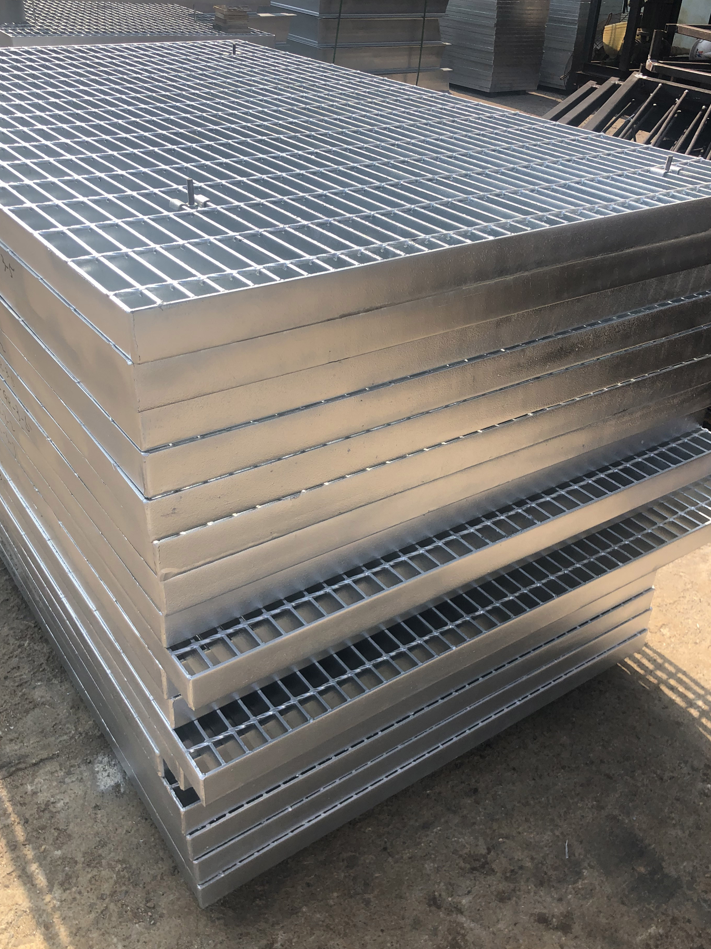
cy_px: 473
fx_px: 849
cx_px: 341
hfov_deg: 45.4
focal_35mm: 31
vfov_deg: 58.4
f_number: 1.8
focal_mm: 4
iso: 20
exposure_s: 1/1333
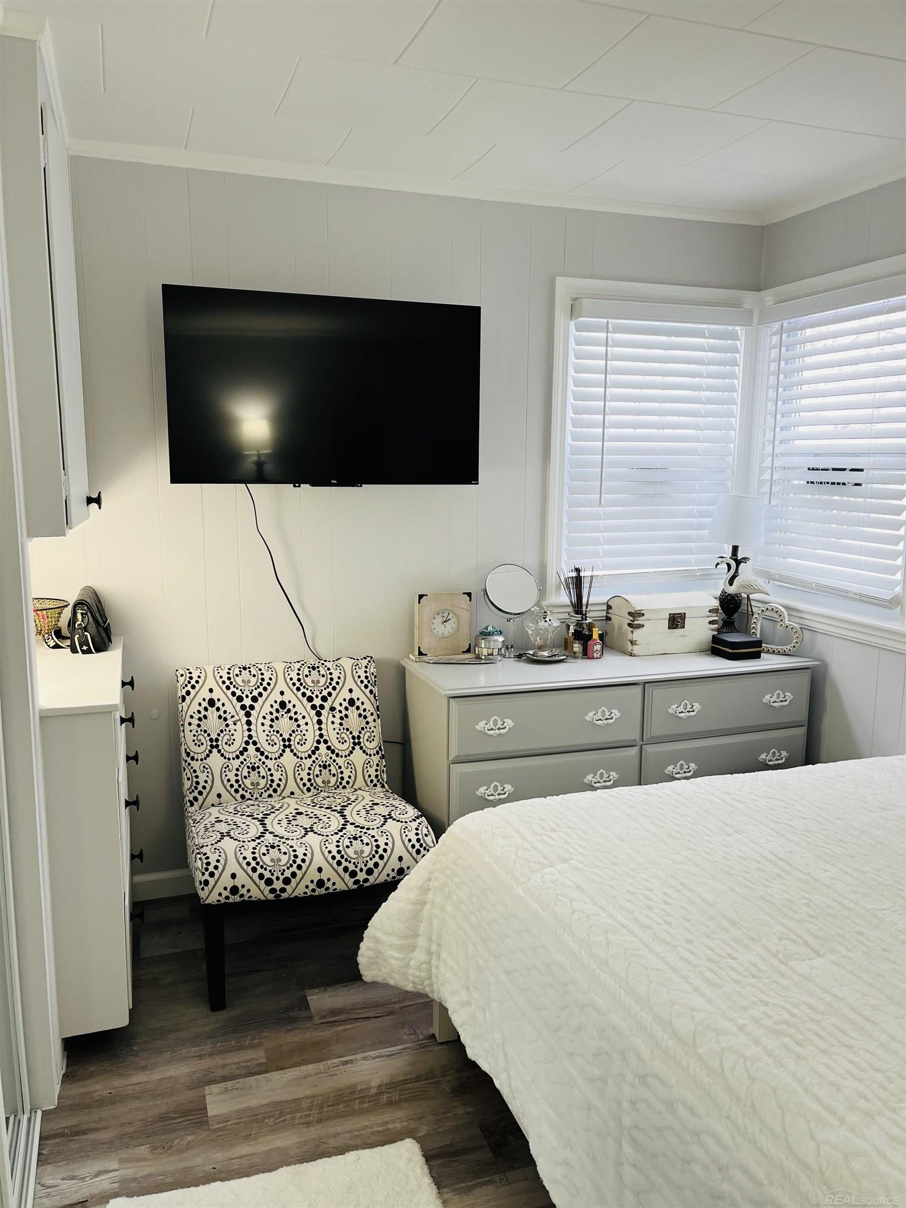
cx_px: 453
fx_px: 907
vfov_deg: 67.3
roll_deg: -0.5
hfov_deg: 53.1
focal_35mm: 26
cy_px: 604
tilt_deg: -9.5
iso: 100
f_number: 1.6
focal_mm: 5.1
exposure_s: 1/120
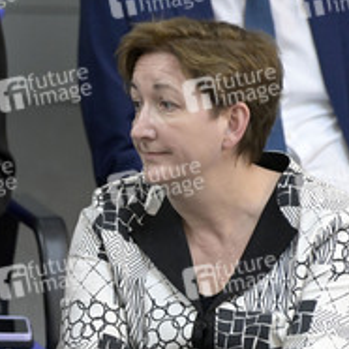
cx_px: -7
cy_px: 231
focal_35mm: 905
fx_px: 10323
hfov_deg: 1.9
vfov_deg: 1.9
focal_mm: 440
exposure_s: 1/400
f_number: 6.3
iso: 8000
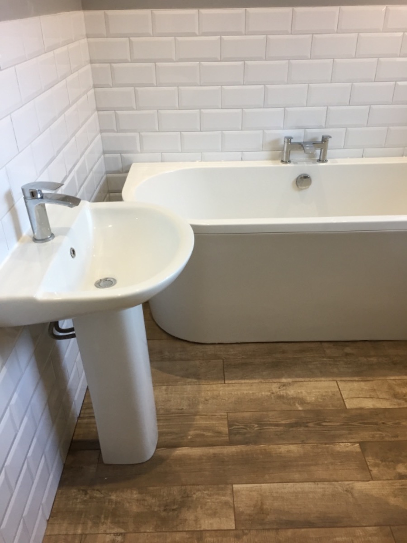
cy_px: 272
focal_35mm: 29
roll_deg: +0.5
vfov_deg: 61.7
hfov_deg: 48.2
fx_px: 455
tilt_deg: -30.2
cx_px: 204
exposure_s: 1/33
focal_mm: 4.15
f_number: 2.2
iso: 50
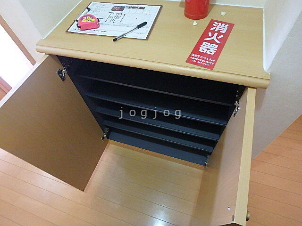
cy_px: 113
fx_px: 183
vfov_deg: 63.4
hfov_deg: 79.0
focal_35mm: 21
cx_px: 151
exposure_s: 1/15
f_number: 3.5
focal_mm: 3.7
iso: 800
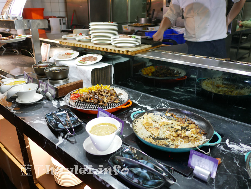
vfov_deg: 46.9
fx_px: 218
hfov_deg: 59.9
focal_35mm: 30
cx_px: 126
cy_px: 94
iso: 400
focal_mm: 15
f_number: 1.7
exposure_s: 1/60
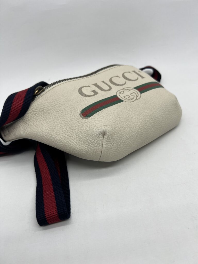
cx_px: 99
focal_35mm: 26
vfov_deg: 67.3
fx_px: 198
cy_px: 132
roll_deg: +6.6
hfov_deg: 53.1
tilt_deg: -34.0
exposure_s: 1/340
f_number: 1.5
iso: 50
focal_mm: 5.7
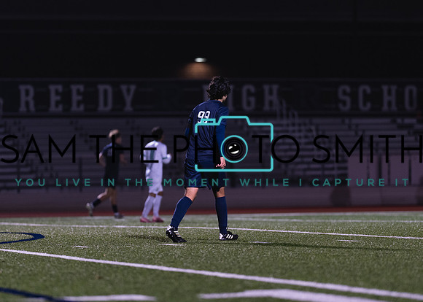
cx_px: 204
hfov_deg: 9.4
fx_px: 2577
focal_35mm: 215
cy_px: 165
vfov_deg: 6.7
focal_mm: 135
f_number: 1.8
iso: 1250
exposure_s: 1/1000
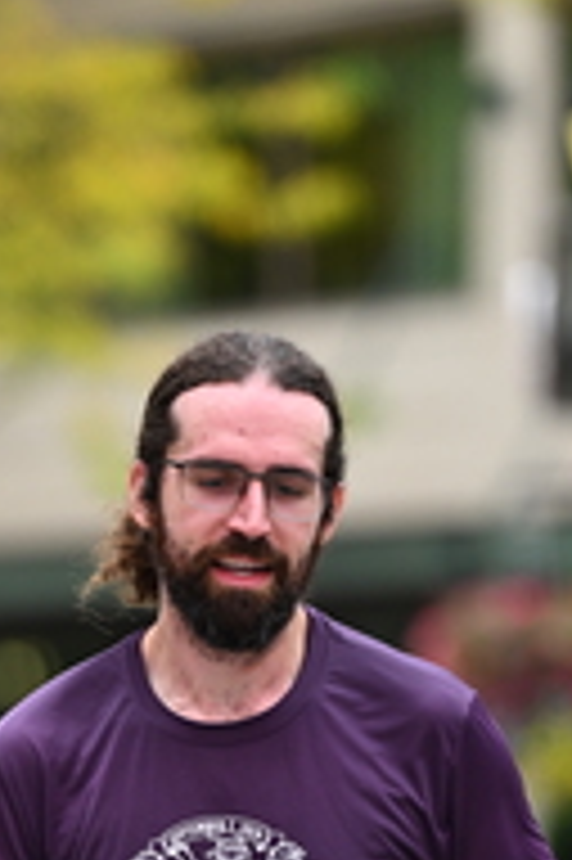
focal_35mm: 577
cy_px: 851
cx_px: 187
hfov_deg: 2.4
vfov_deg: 3.6
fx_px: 13776
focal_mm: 200
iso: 640
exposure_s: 1/2000
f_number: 2.8
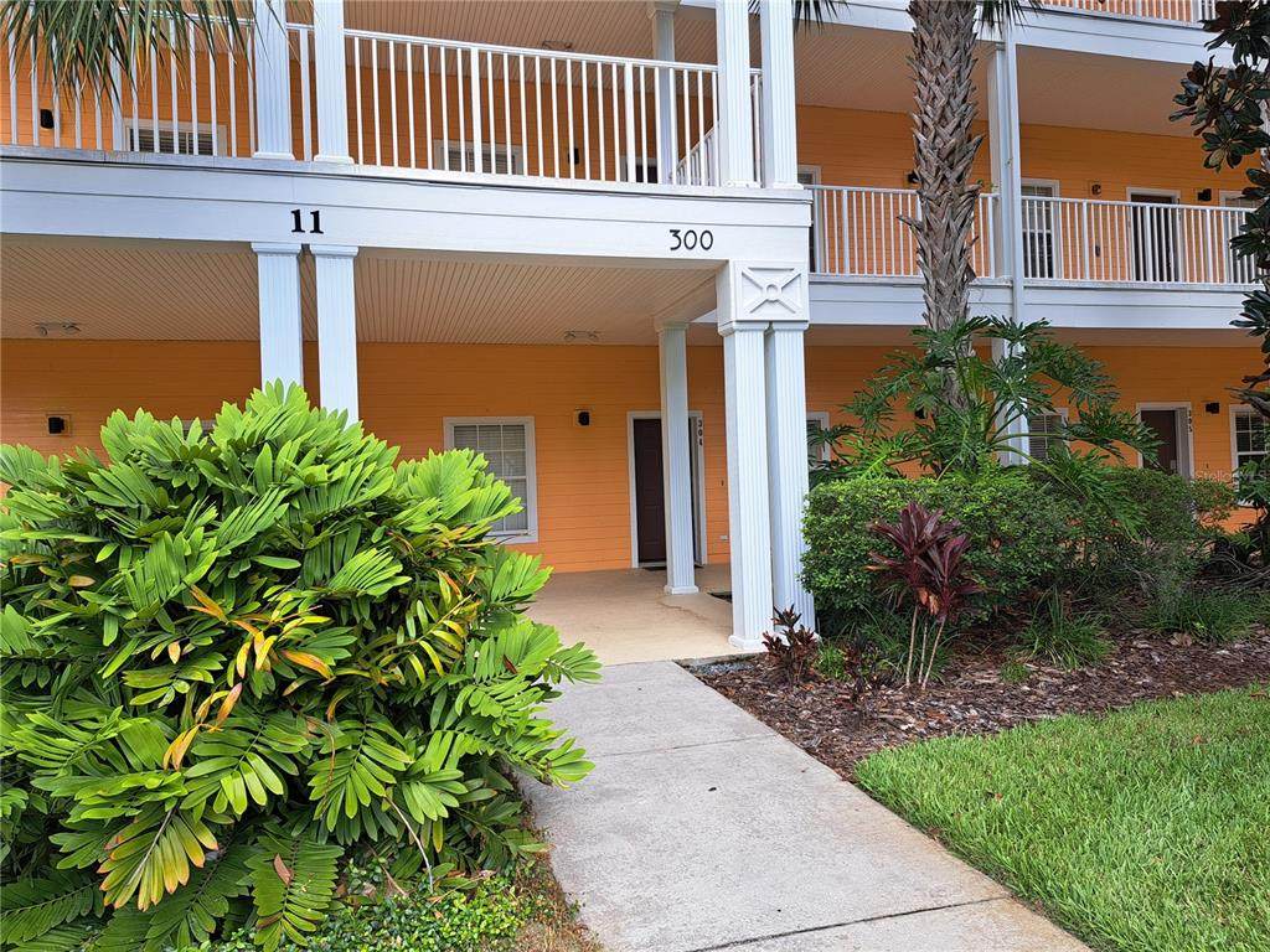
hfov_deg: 71.6
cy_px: 476
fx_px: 881
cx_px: 635
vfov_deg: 56.8
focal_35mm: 24
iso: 50
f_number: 1.8
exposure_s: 1/234
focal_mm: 5.23
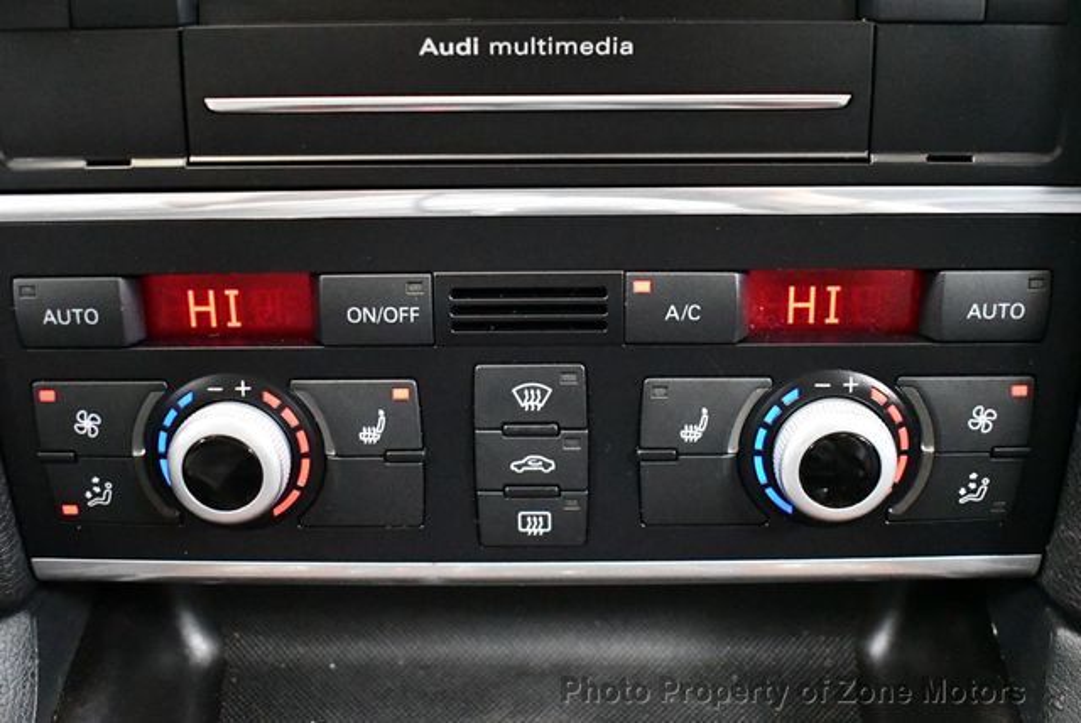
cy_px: 362
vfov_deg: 30.6
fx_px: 1322
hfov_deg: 44.5
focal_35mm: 44
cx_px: 540
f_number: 3.8
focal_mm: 22
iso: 12800
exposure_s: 1/60
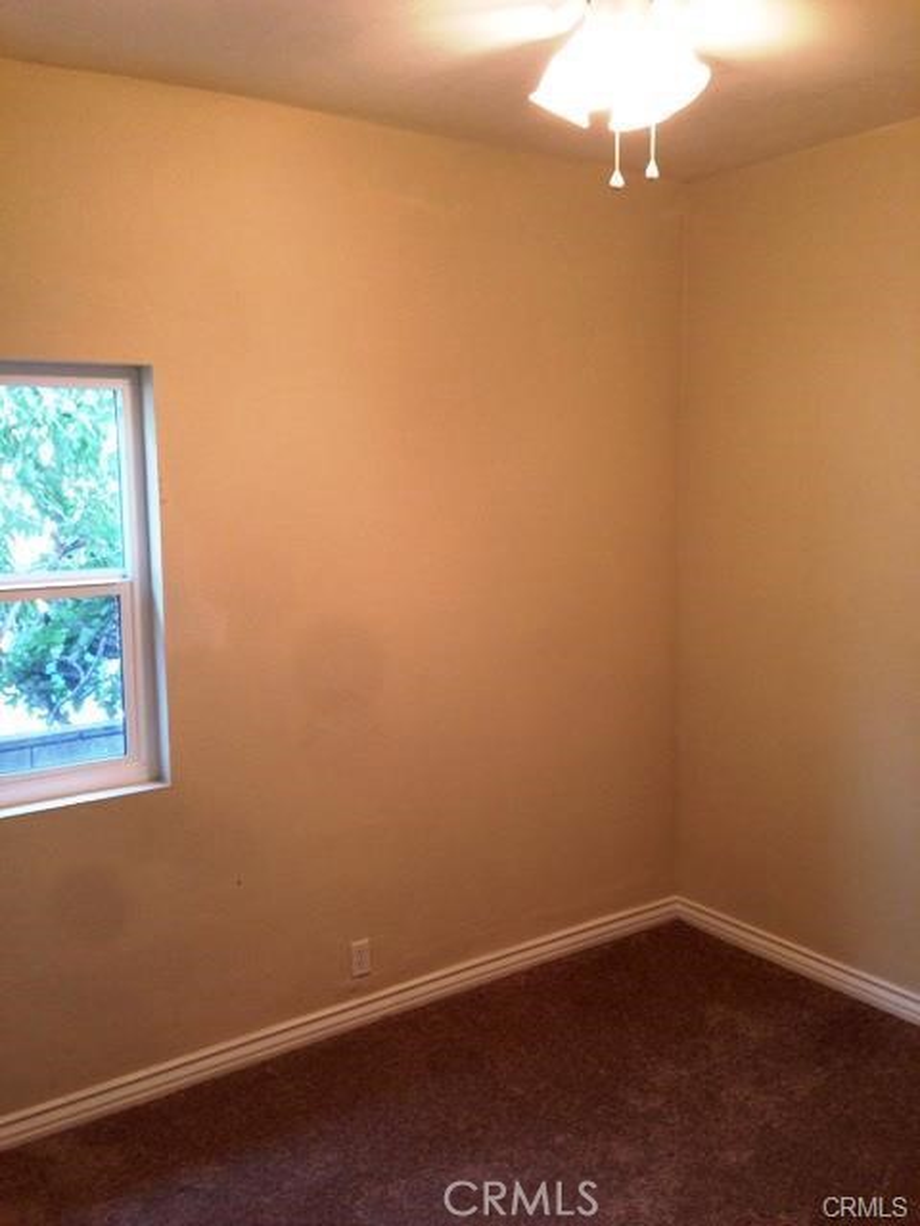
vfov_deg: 55.4
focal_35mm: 33
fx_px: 1169
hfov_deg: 42.9
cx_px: 460
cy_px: 613
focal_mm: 4.12
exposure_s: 1/20
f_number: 2.4
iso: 160
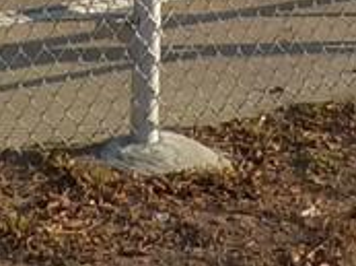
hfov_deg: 11.1
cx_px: 128
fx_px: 1827
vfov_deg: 7.8
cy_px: -359
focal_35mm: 178
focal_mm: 4.1
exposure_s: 1/1250
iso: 125
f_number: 3.3
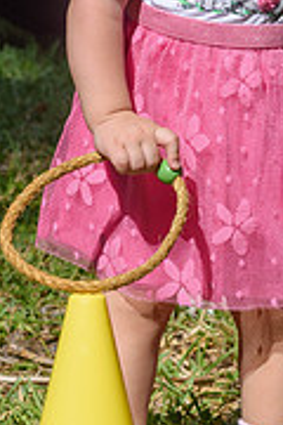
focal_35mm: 263
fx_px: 3101
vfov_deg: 7.8
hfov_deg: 5.2
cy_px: 170
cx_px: 241
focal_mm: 70
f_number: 8
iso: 200
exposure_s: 1/1000
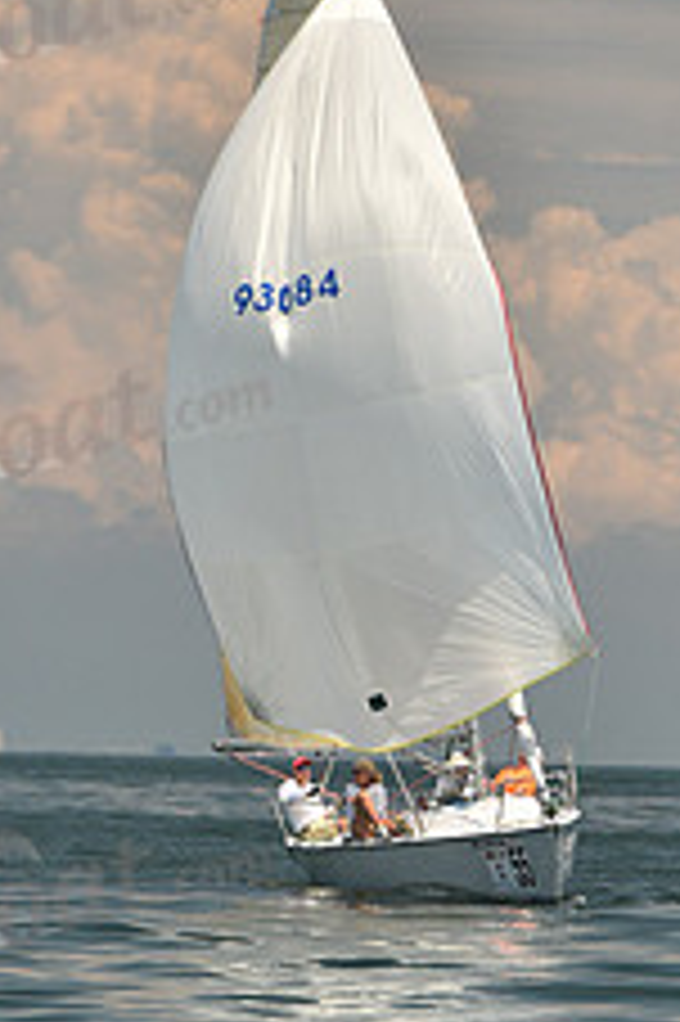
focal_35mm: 499
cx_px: 507
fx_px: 14159
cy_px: 630
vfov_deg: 4.1
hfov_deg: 2.8
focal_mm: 195
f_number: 4
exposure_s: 1/2000
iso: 320
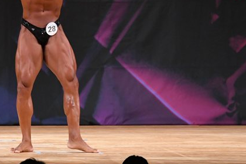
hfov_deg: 5.0
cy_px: 32
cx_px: 80
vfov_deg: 3.3
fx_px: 2836
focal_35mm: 415
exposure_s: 1/400
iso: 3200
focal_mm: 150
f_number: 5.6
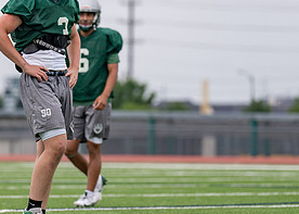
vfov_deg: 4.2
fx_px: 2904
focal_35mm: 342
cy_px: 81
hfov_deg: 5.9
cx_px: 47
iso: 160
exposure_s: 1/2500
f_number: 2.8
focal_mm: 152
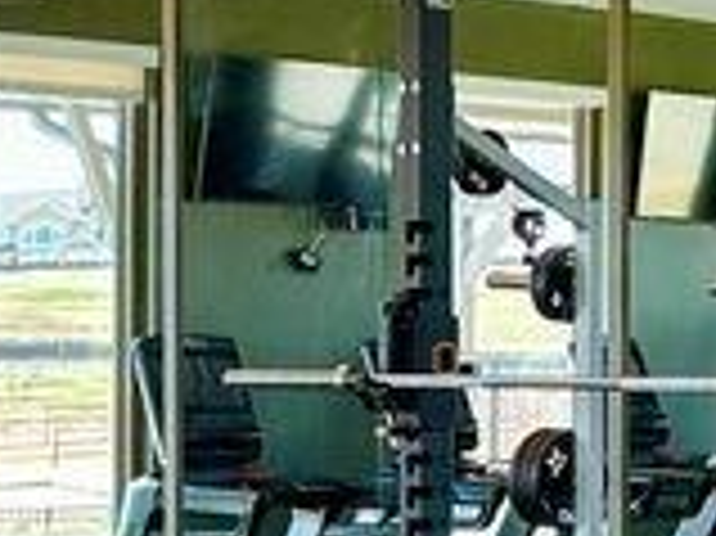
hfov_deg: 13.0
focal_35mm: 151
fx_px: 3121
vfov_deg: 9.8
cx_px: 594
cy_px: 513
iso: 100
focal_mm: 6.86
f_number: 1.78
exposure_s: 1/140
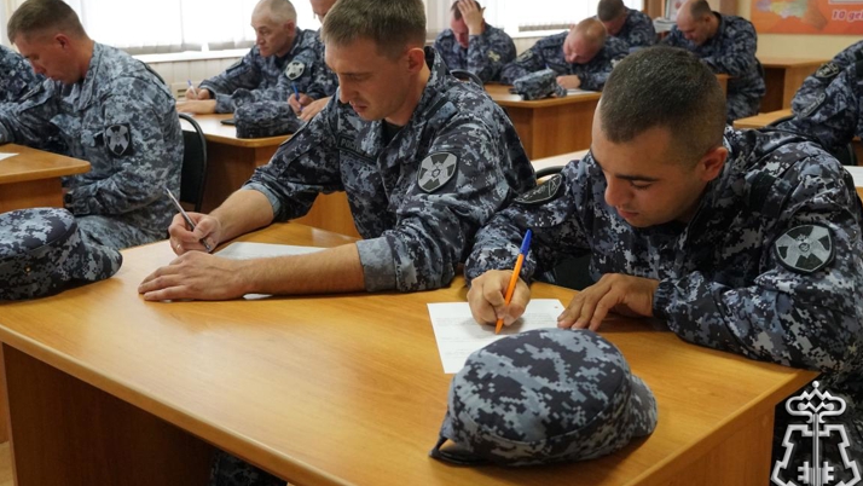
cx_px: 439
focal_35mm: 45
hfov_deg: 45.9
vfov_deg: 26.8
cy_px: 221
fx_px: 1020
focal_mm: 27
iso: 3200
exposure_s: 1/160
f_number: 4.5
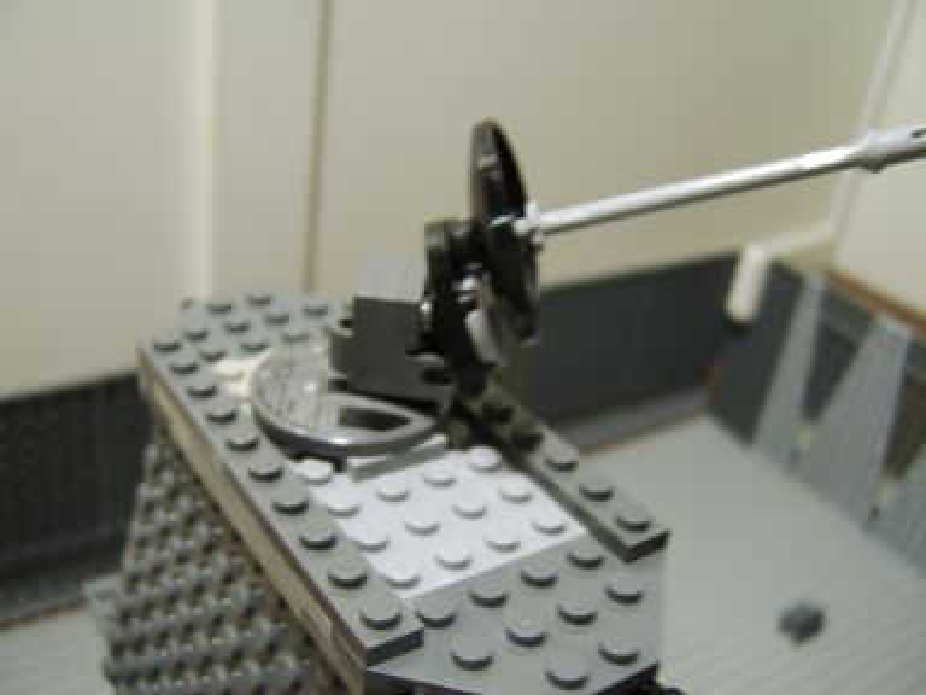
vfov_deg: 45.4
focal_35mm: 31
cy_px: 348
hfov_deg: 58.4
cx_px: 463
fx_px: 829
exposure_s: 1/5
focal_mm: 8.13
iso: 71
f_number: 2.7
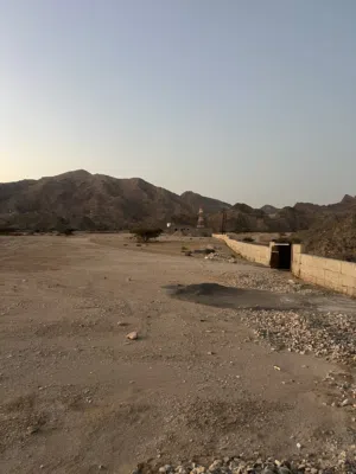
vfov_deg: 67.3
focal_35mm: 26
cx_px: 178
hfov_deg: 53.1
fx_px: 357
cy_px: 237
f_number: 1.5
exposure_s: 1/44
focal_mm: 5.7
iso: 500
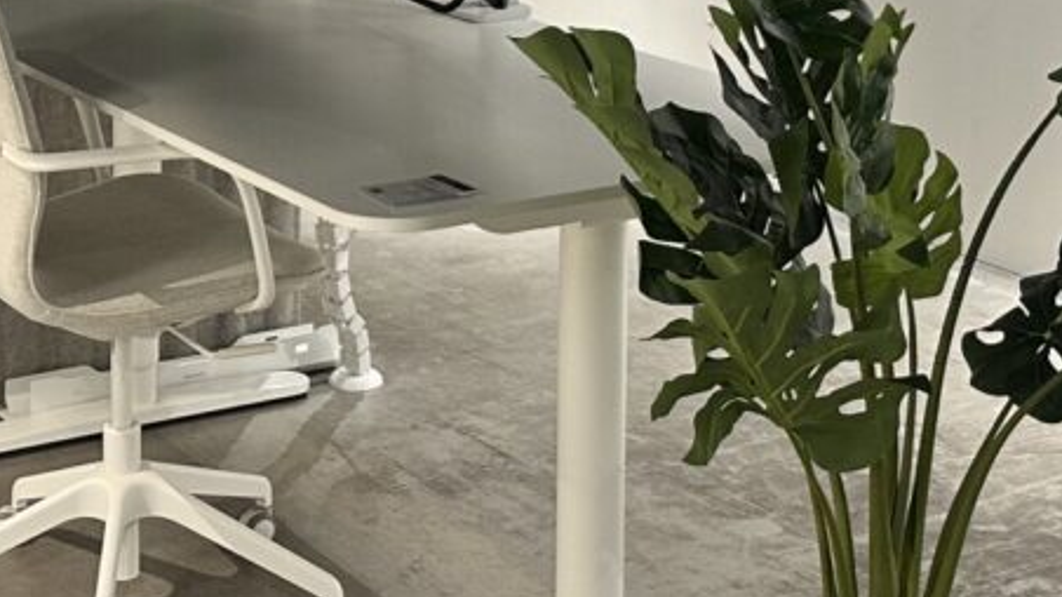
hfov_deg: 26.8
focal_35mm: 79
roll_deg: +0.2
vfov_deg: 14.8
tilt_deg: -7.3
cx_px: 415
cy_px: -105
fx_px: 2224
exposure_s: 1/50
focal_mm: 6.86
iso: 200
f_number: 1.78
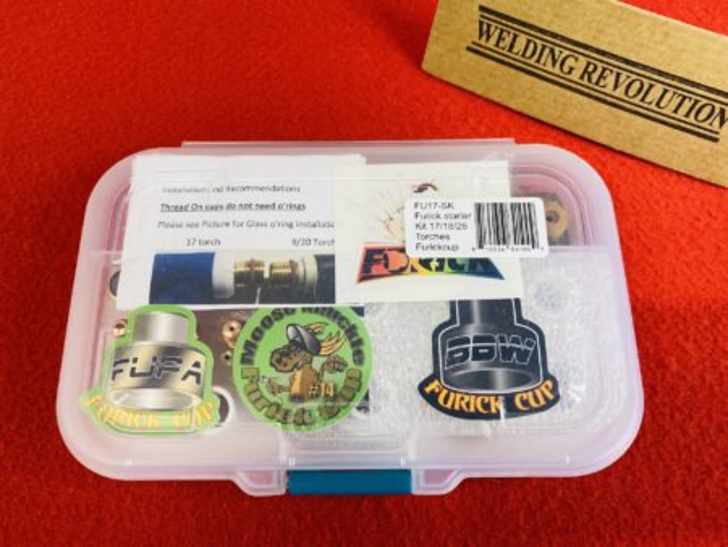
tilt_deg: -72.9
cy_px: 274
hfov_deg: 67.3
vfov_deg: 53.1
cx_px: 364
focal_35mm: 26
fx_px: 547
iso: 80
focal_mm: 4.25
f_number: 1.8
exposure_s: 1/100
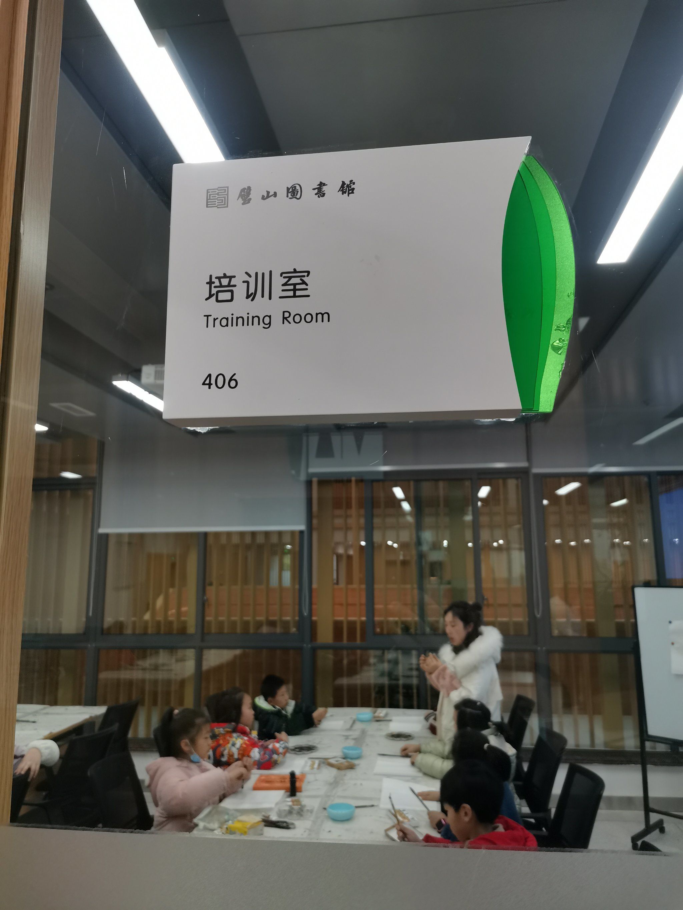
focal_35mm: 26
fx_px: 684
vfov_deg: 67.3
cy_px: 455
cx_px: 342
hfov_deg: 53.1
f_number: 1.8
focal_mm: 4.75
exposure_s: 1/100
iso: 200
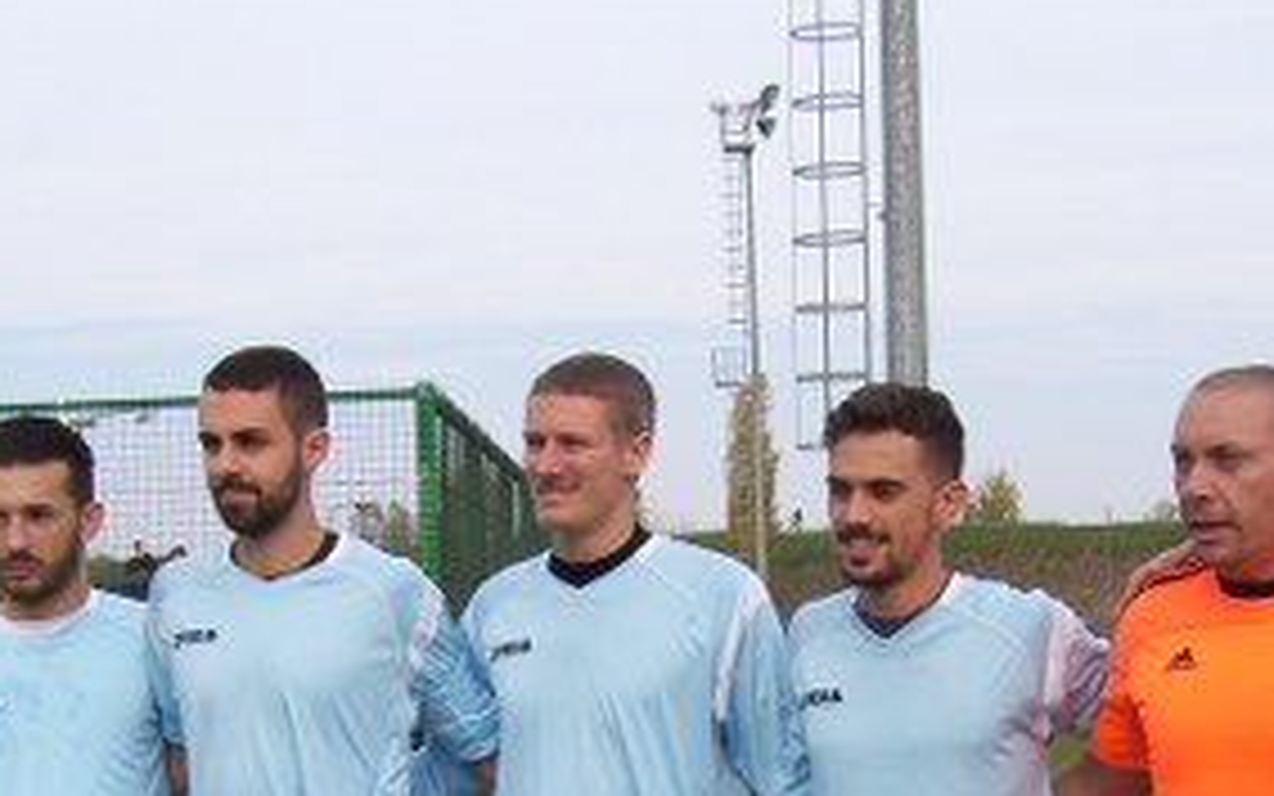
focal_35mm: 86
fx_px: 2987
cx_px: 590
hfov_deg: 24.1
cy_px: 1052
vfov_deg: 14.5
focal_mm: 6
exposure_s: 1/400
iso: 80
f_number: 4.8
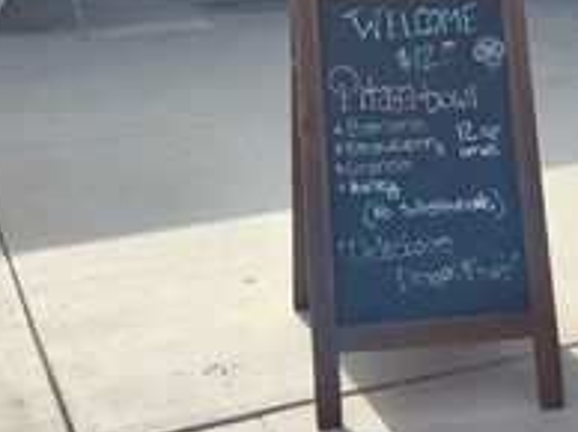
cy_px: -125
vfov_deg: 18.1
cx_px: 334
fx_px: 1267
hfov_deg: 25.7
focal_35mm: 76
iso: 100
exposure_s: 1/1380
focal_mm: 5.56
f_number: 1.8
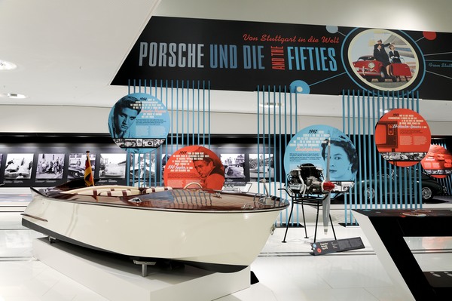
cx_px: 226
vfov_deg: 41.6
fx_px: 395
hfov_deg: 59.5
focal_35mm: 32
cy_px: 150
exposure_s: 1/10
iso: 100
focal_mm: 21
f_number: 5.6
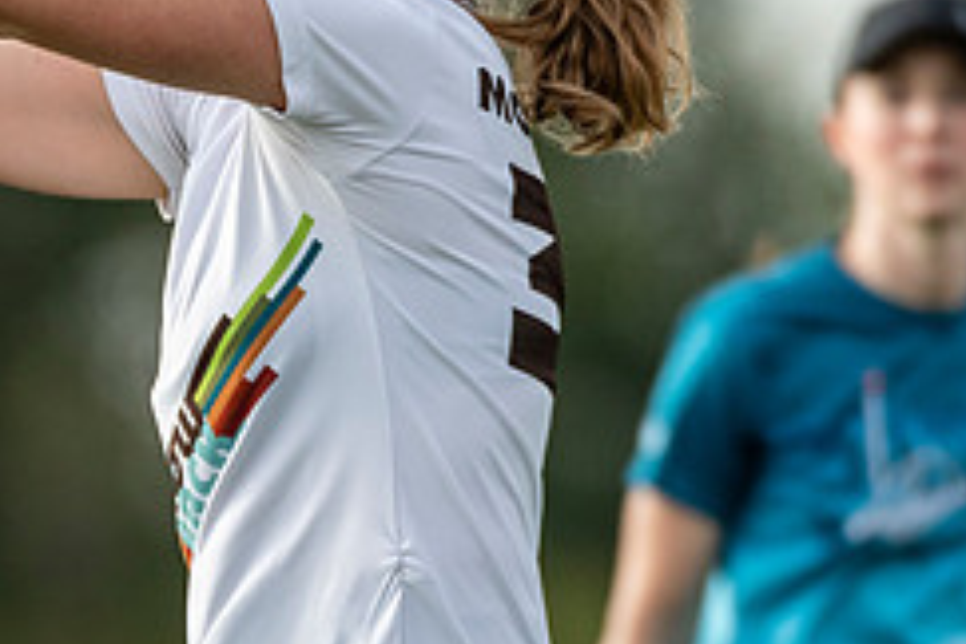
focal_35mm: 1432
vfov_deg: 1.0
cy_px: 435
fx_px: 38422
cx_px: 290
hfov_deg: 1.4
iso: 400
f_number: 4
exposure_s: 1/1600
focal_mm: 400
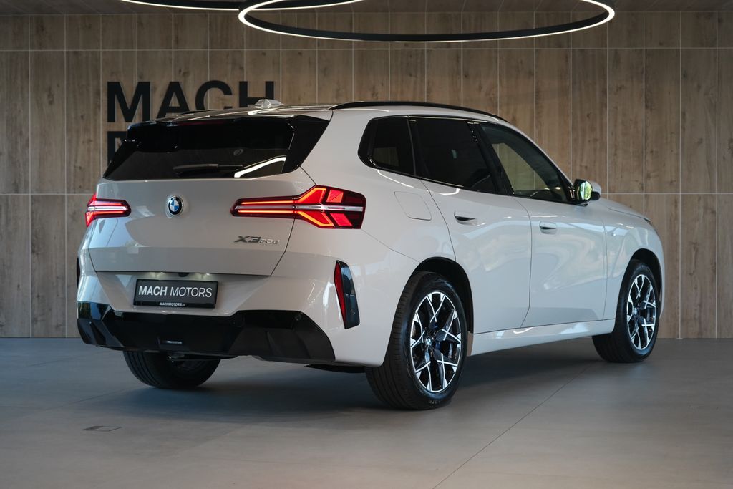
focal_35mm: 66
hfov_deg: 30.5
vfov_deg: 20.6
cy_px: 244
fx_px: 1344
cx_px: 366
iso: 2000
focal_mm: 66
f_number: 5.6
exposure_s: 1/160
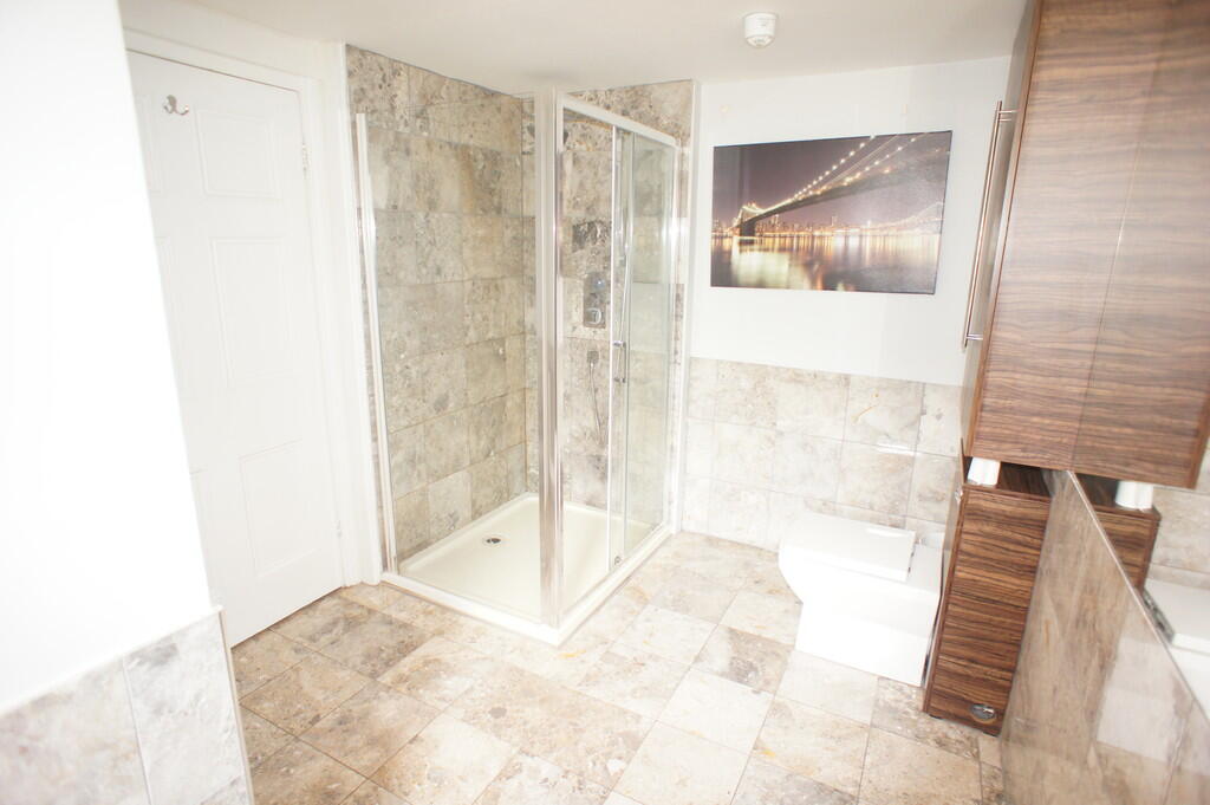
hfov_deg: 73.8
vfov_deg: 53.1
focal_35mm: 24
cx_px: 605
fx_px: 806
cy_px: 402
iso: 500
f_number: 2.8
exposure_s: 1/60
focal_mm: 16
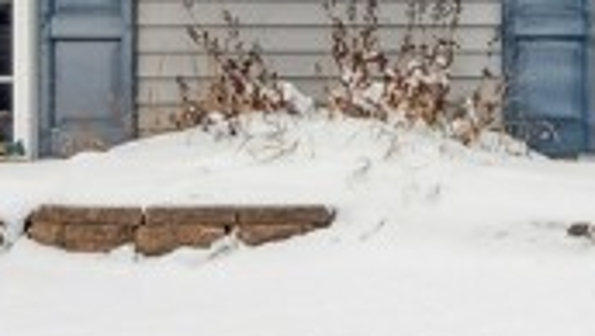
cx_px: 1007
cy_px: -388
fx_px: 3442
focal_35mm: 218
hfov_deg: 9.5
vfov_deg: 5.4
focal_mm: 31
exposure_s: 1/250
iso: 400
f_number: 10
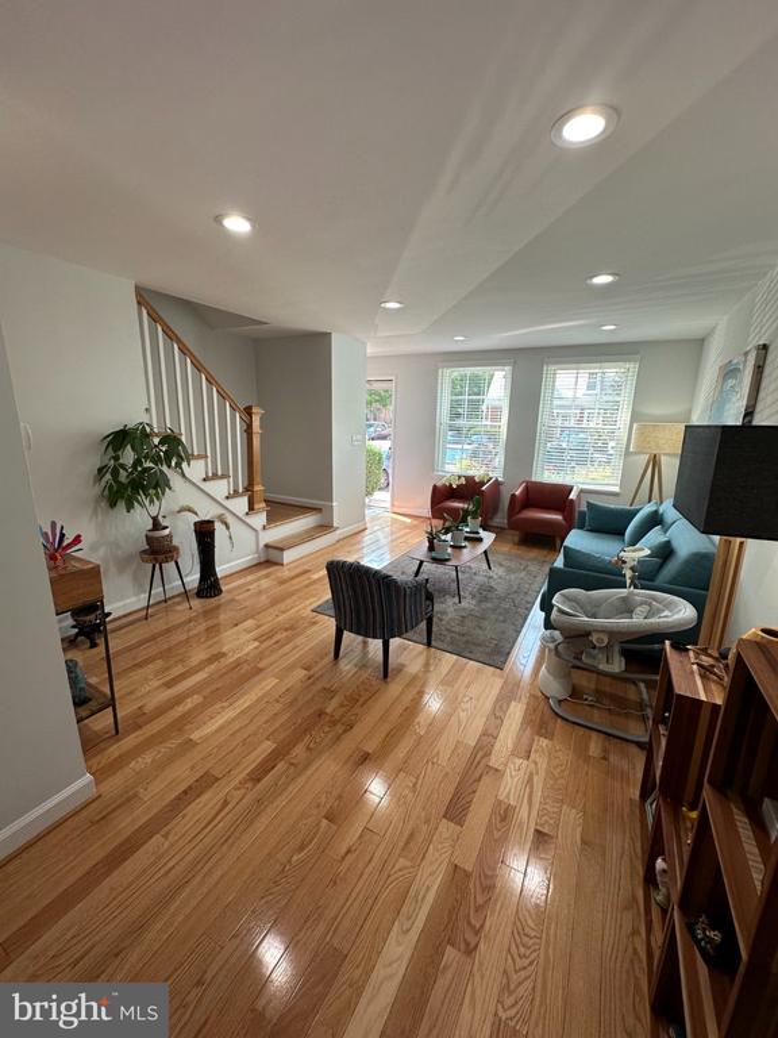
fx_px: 420
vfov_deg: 102.1
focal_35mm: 14
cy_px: 519
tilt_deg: -13.3
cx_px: 389
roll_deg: -2.0
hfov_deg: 85.7
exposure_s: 1/120
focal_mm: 2.22
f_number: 2.2
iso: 80
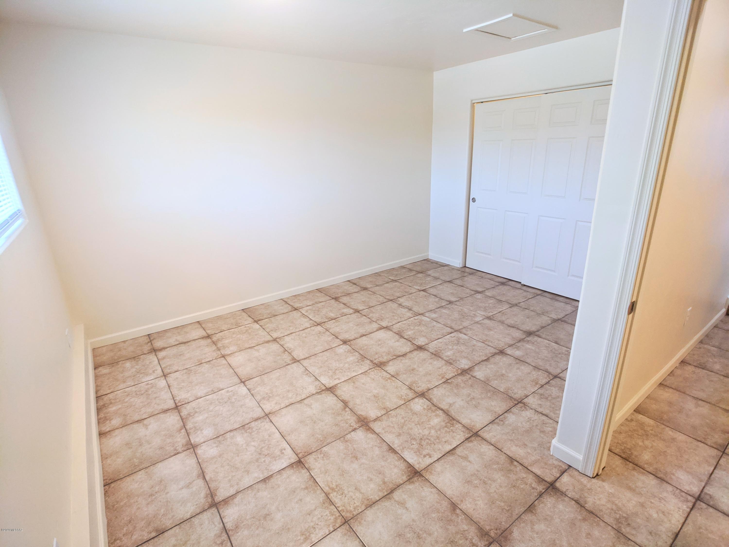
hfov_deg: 65.3
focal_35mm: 27
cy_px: 274
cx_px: 364
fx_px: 569
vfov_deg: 51.4
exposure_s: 1/60
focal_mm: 4.38
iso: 79
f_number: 1.73
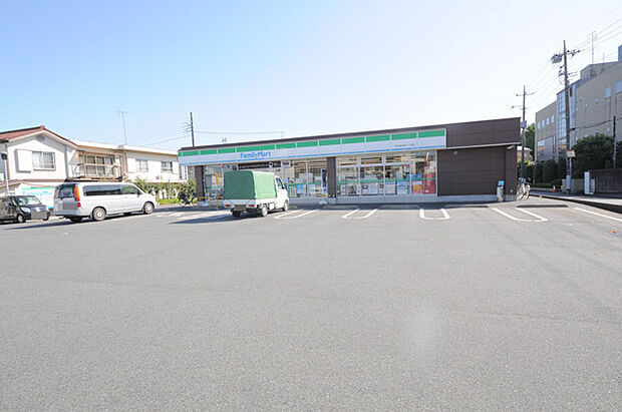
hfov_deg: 85.5
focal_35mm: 20
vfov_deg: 63.0
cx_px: 311
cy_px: 206
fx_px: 336
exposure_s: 1/250
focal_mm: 13
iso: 200
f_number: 8
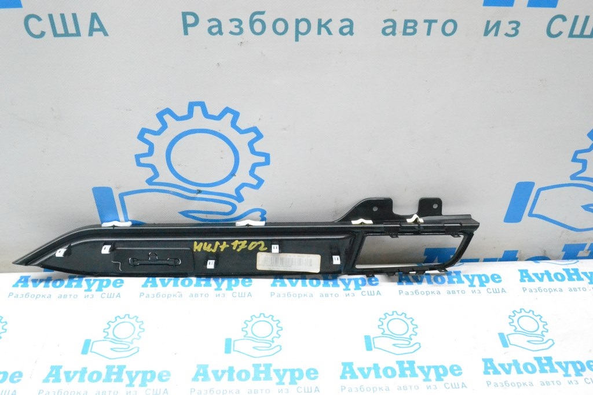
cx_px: 296
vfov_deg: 36.9
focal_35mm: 36
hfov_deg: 53.1
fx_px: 593
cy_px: 198
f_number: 9
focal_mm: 24
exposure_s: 1/160
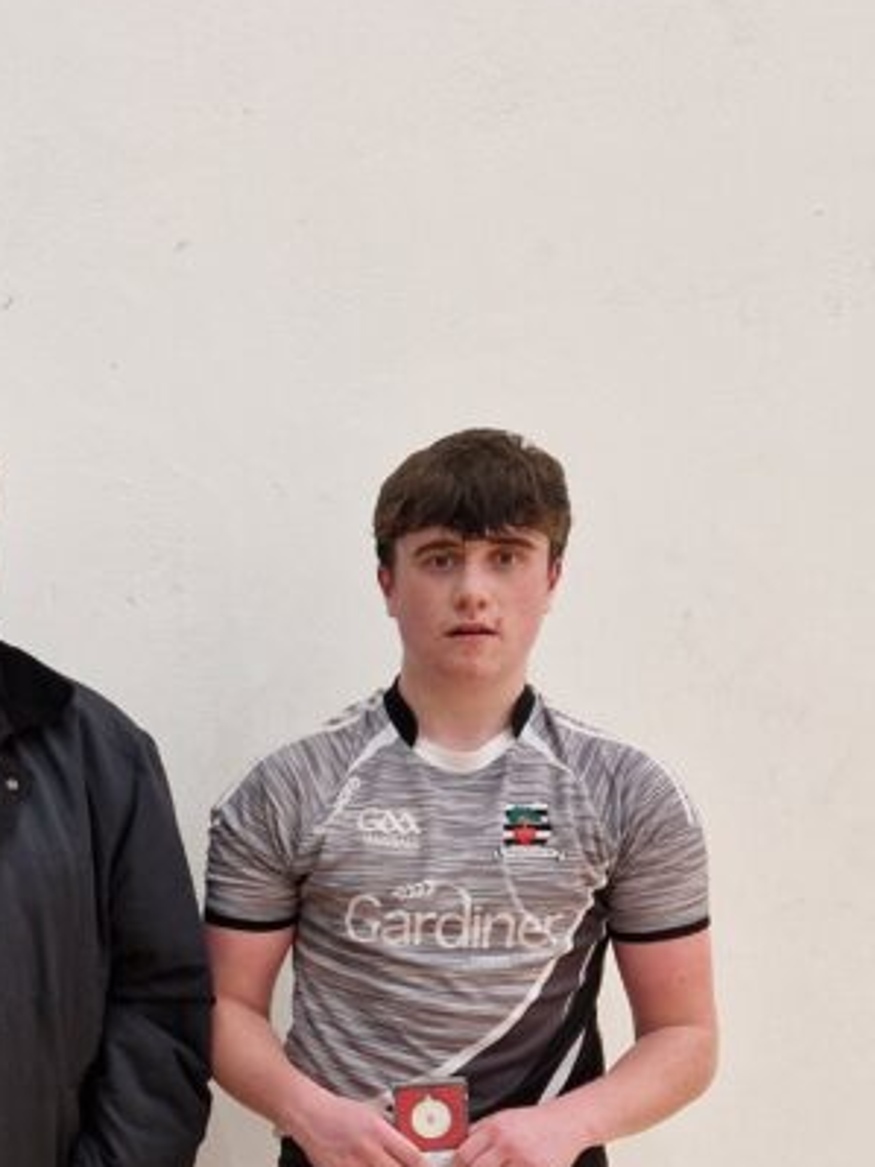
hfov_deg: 23.4
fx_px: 1990
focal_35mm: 59
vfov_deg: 31.5
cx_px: -61
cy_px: 992
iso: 64
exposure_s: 1/100
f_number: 1.8
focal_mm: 5.4
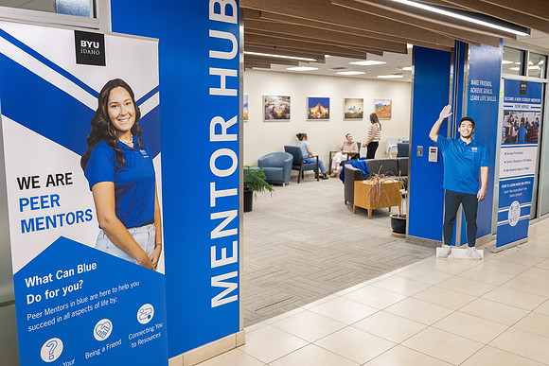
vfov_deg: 40.0
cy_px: 183
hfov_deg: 57.2
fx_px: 503
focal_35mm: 33
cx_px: 274
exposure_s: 1/200
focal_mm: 33
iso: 1600
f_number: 4
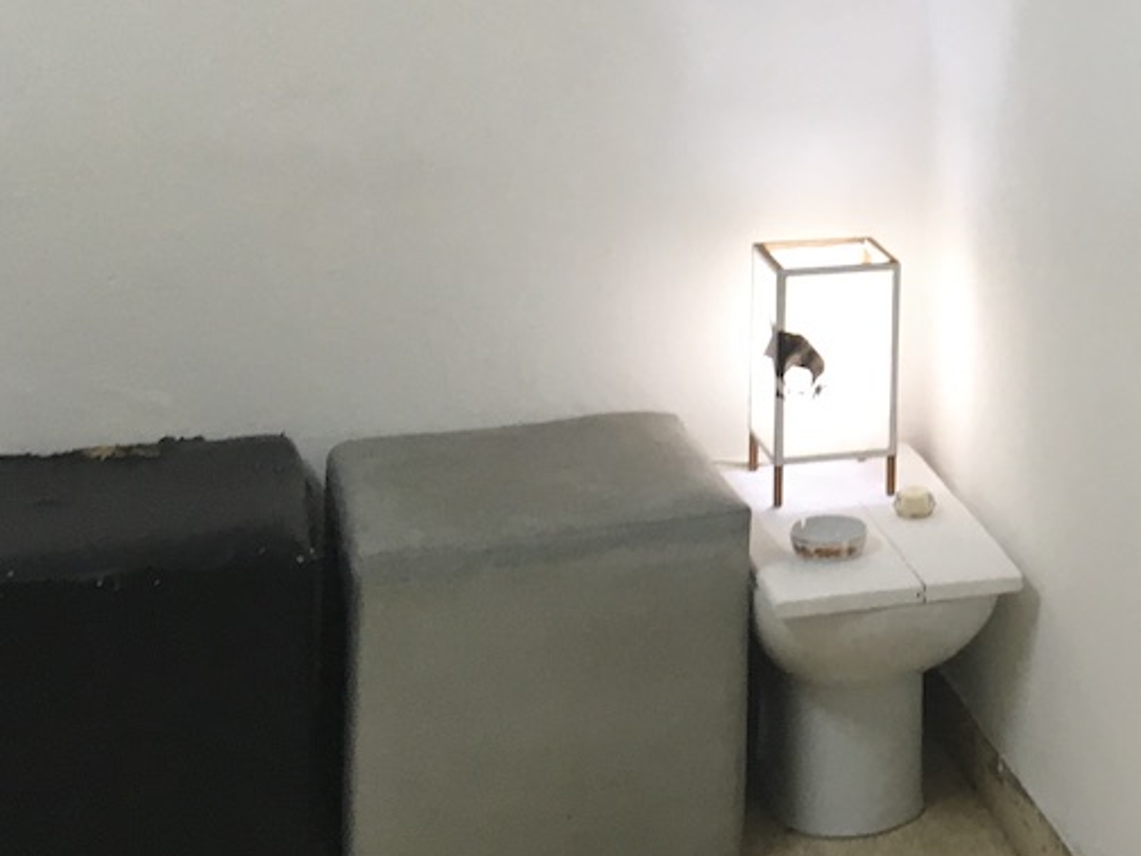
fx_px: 2274
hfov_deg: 26.8
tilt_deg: -2.2
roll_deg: -1.0
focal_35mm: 69
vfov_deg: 20.2
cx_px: 1105
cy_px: -111
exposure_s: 1/30
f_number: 2.2
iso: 64
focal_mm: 4.15
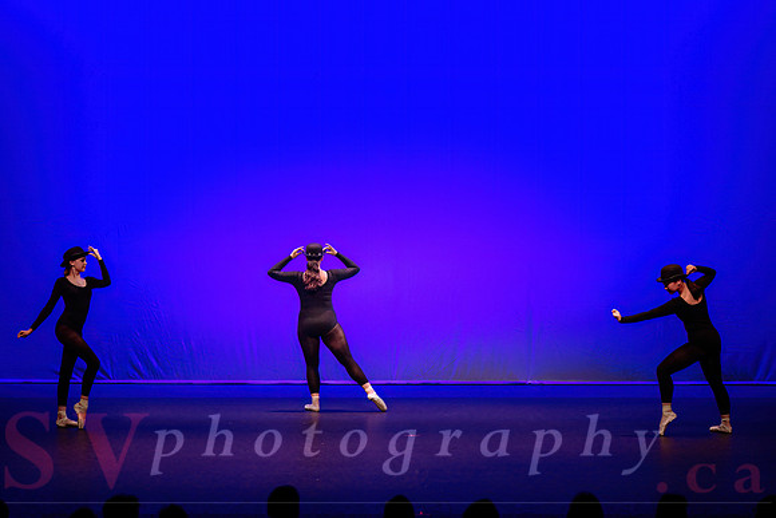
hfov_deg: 21.0
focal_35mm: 97
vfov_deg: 14.1
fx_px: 2095
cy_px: 259
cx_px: 388
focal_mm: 95
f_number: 2.8
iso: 1250
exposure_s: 1/320
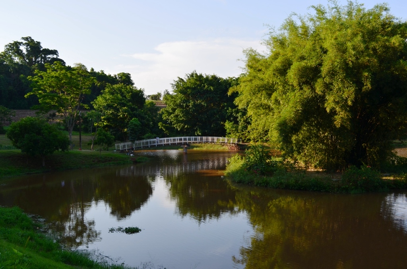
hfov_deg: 49.6
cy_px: 134
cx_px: 204
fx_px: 440
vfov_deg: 34.1
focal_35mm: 39
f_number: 11
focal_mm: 26
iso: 200
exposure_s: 1/100
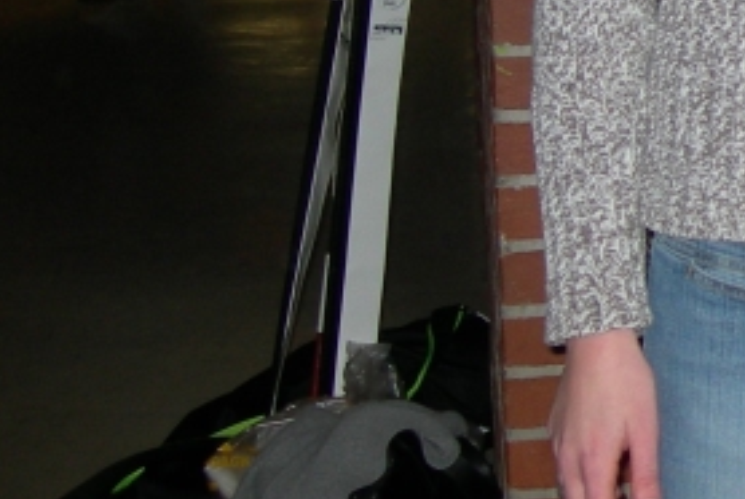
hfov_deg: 13.1
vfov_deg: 9.6
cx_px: 1305
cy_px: -46
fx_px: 2942
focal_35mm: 142
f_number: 2.8
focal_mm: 7.8
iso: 50
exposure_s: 1/60.1
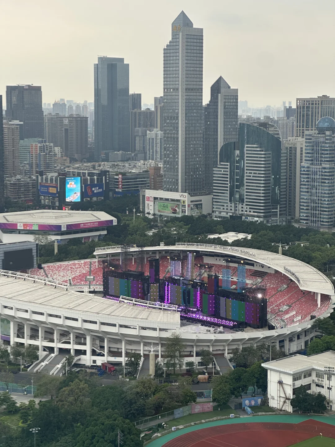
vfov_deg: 25.3
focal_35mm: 77
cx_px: 168
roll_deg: -0.6
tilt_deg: -7.2
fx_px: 994
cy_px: 224
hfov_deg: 19.1
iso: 40
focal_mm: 9
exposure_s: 1/99
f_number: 2.8
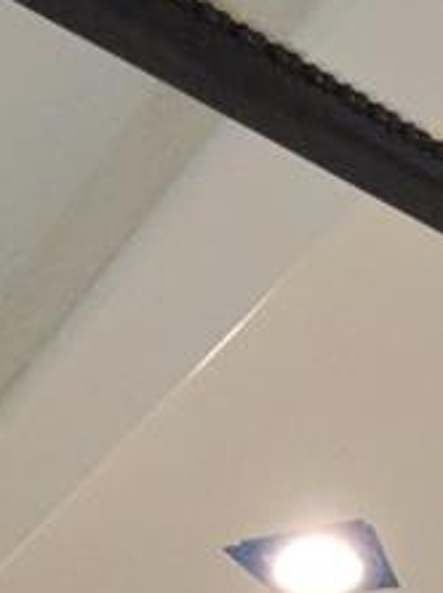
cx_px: 255
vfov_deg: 13.8
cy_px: 1501
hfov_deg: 16.7
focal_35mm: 88
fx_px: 1504
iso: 250
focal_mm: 2.2
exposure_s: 1/60
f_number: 1.9
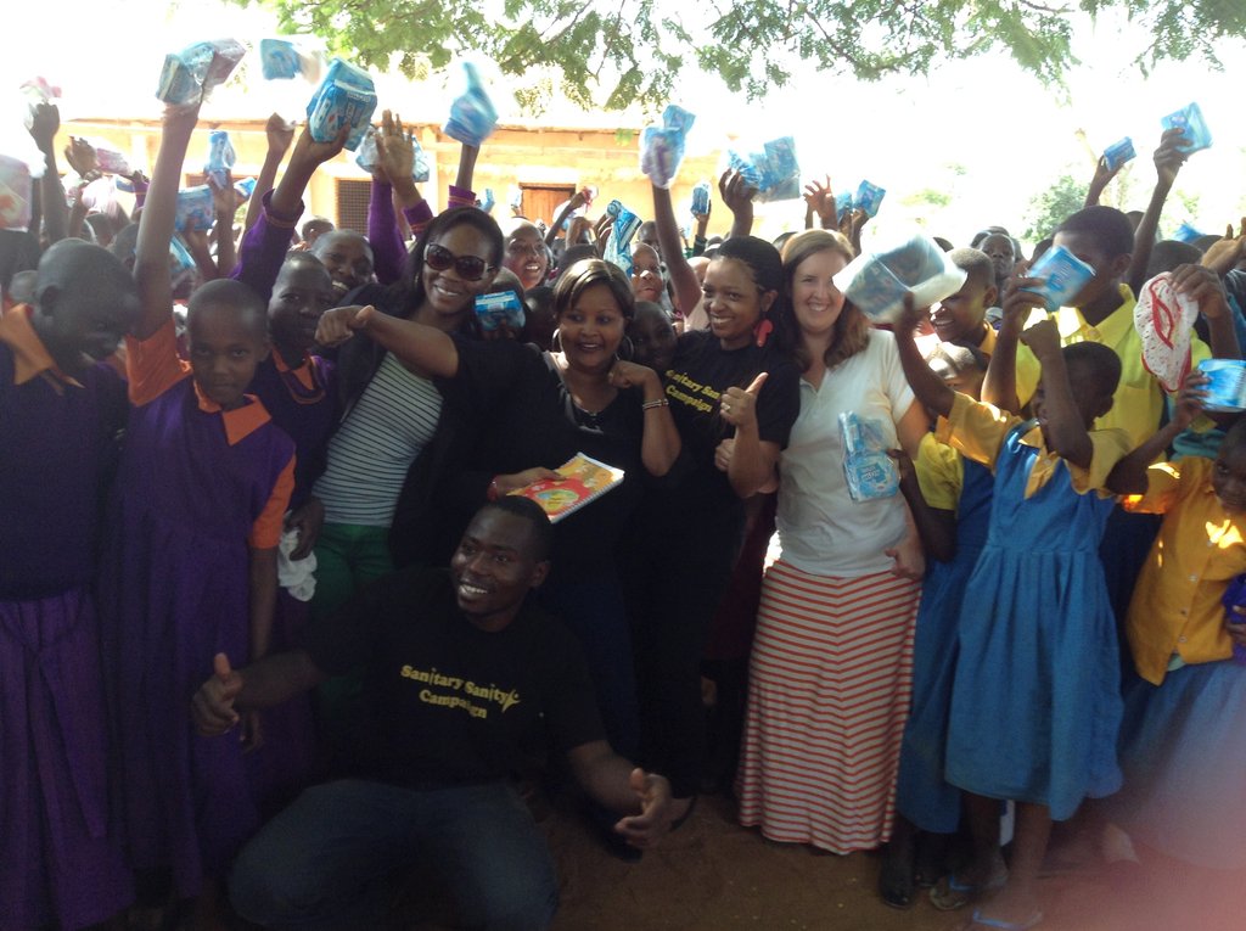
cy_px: 466
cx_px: 623
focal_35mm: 33
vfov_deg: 42.8
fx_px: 1186
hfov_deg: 55.4
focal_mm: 3.3
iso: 32
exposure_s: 1/60
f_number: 2.4
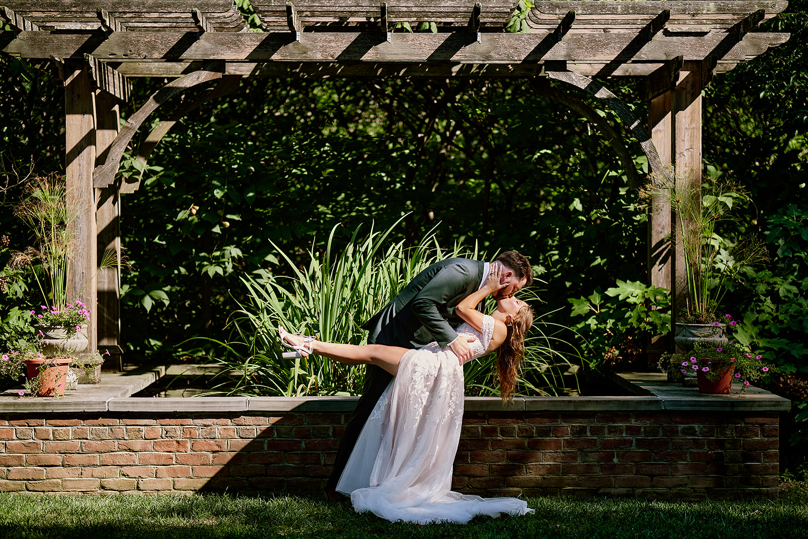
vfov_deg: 16.3
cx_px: 404
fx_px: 1885
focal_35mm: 84
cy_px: 270
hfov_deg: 24.2
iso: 400
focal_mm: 56
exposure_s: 1/2200
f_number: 1.2
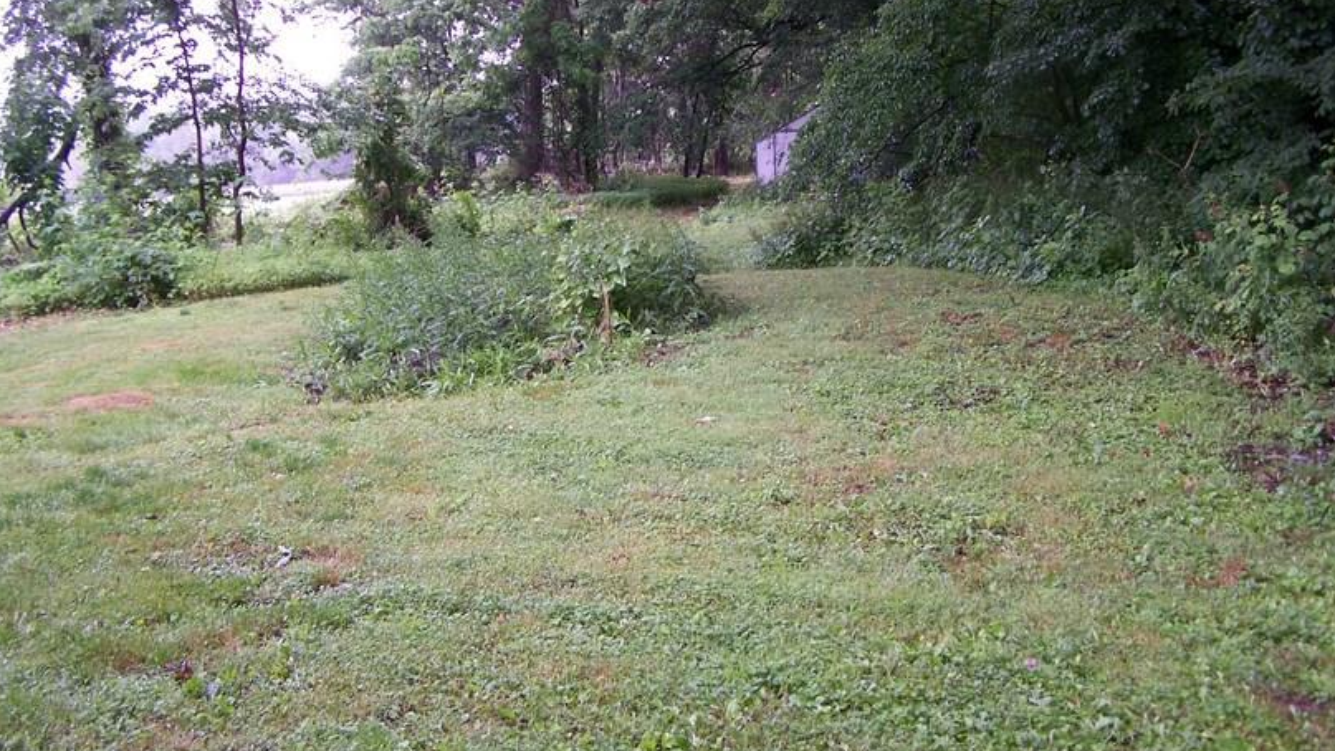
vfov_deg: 28.3
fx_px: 1487
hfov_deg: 48.4
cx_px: 672
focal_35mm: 42
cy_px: 313
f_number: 2.8
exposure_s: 1/50
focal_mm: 6.3
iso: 80
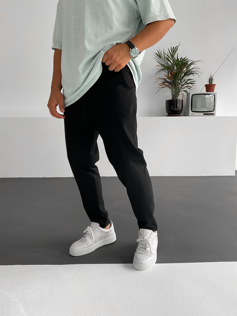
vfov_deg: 61.7
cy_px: 158
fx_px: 265
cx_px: 118
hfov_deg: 48.2
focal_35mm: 29
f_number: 1.8
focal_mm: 3
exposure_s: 1/120
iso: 50
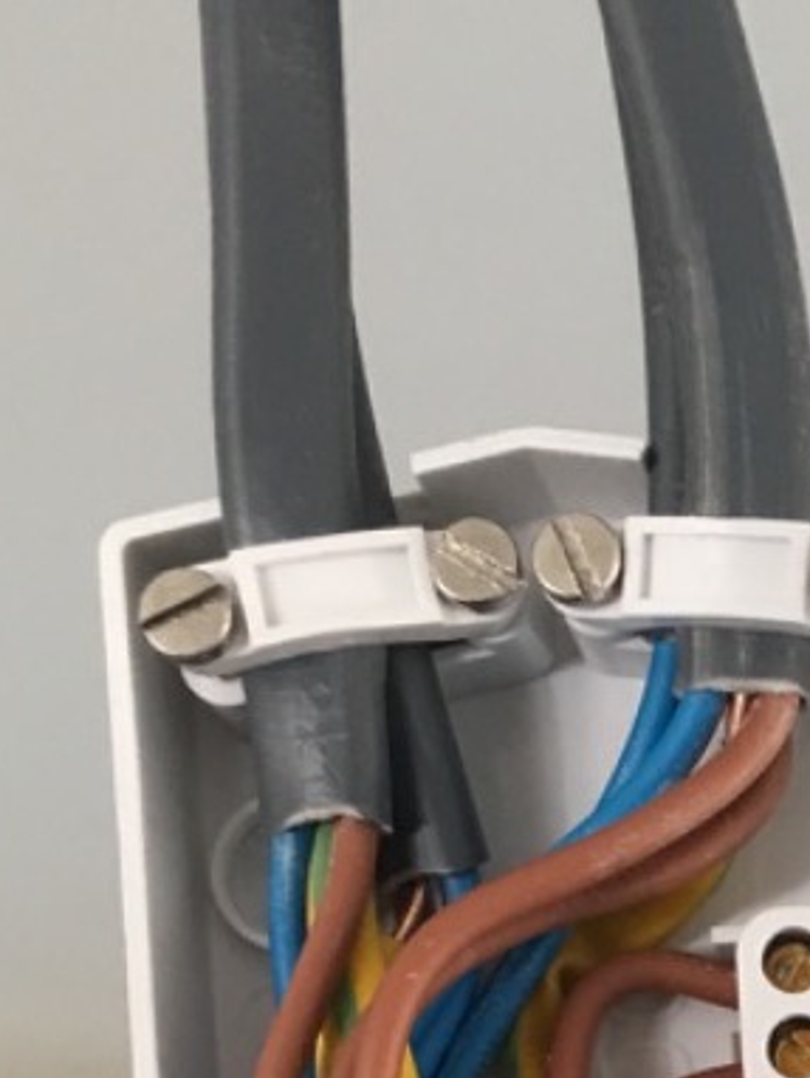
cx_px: 1078
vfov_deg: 19.5
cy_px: 1467
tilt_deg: +2.9
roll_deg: +10.1
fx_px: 2836
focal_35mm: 91
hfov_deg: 15.4
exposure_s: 1/17
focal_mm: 4.15
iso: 64
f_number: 2.2
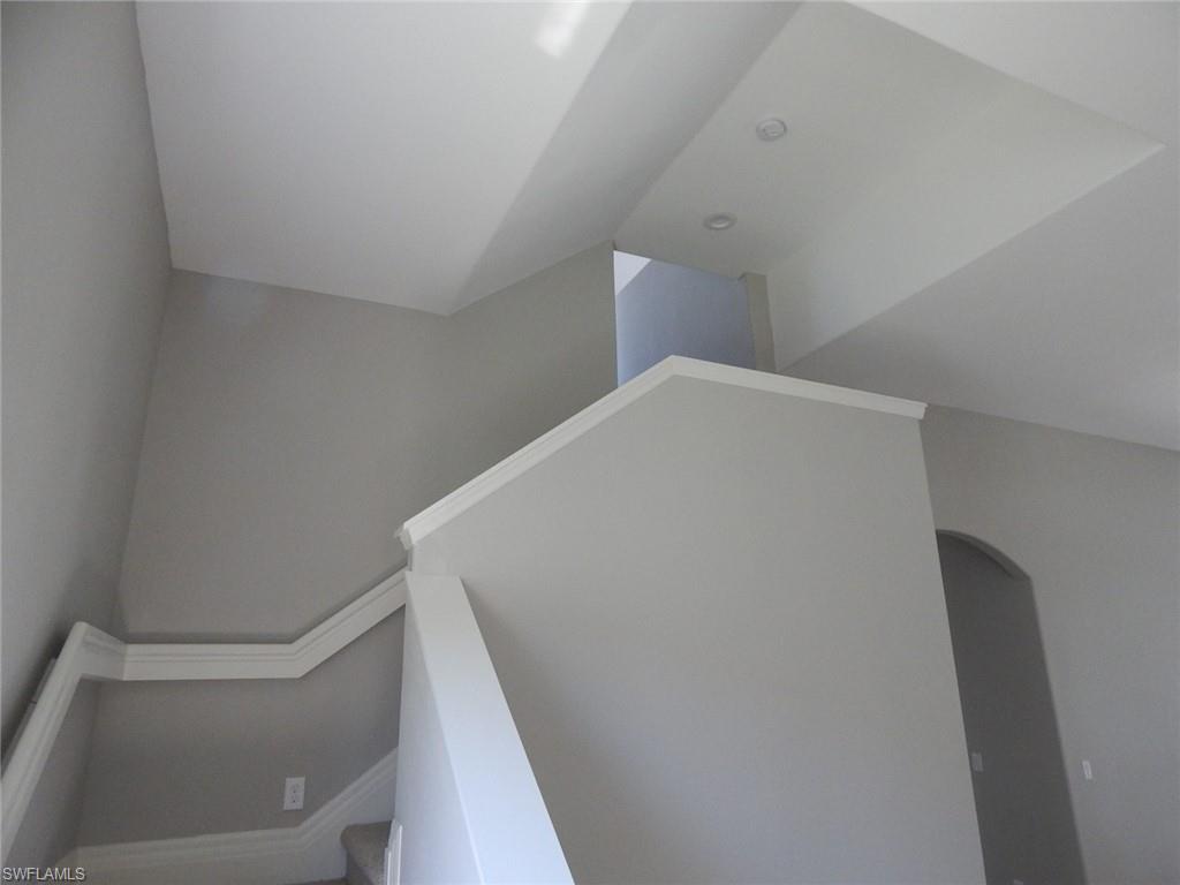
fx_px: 750
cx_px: 590
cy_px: 442
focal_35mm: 22
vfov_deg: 61.1
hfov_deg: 76.4
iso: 400
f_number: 3
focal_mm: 4
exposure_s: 1/100
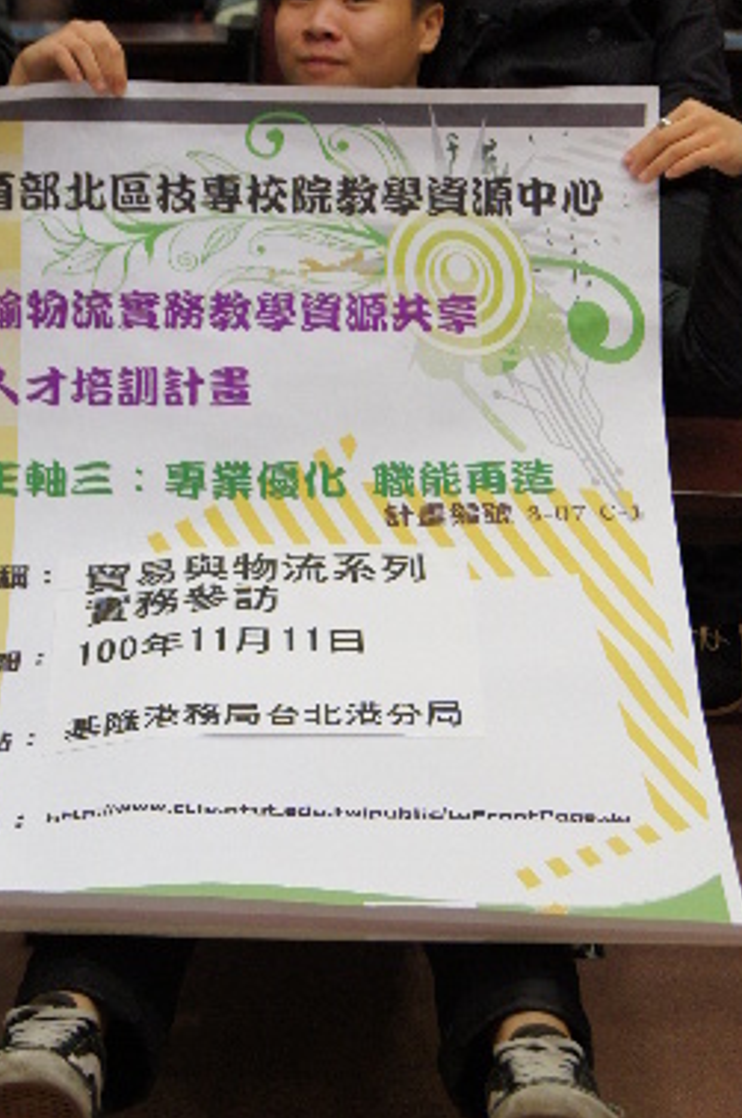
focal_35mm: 86
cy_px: 550
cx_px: 312
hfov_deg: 15.9
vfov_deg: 23.8
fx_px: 2655
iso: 1000
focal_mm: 45
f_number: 5.6
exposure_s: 1/80
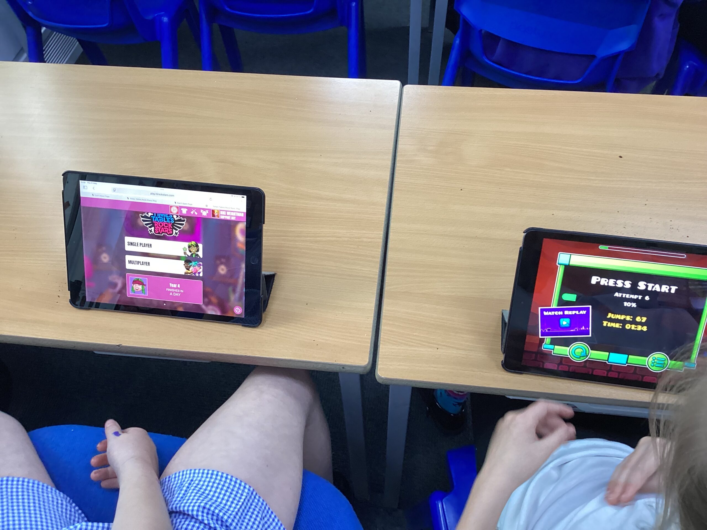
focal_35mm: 31
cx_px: 354
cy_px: 265
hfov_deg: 58.4
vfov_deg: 45.4
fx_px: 633
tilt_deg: -53.4
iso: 125
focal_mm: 3.3
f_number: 2.4
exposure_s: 1/50
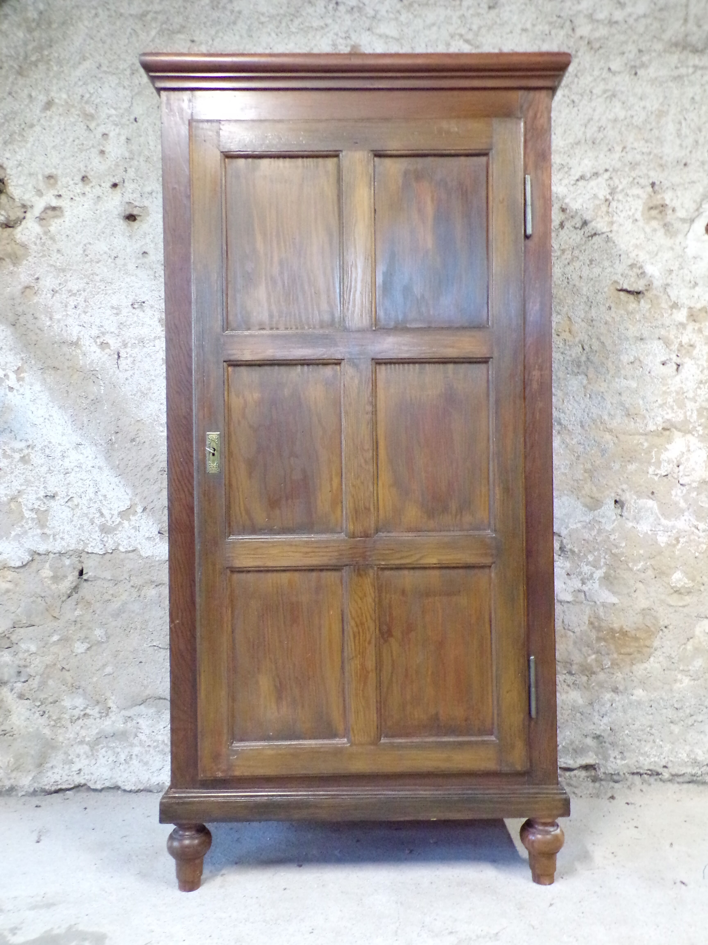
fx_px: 764
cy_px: 472
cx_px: 354
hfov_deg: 49.7
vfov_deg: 63.4
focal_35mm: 28
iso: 800
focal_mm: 5
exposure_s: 1/17
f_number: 3.1
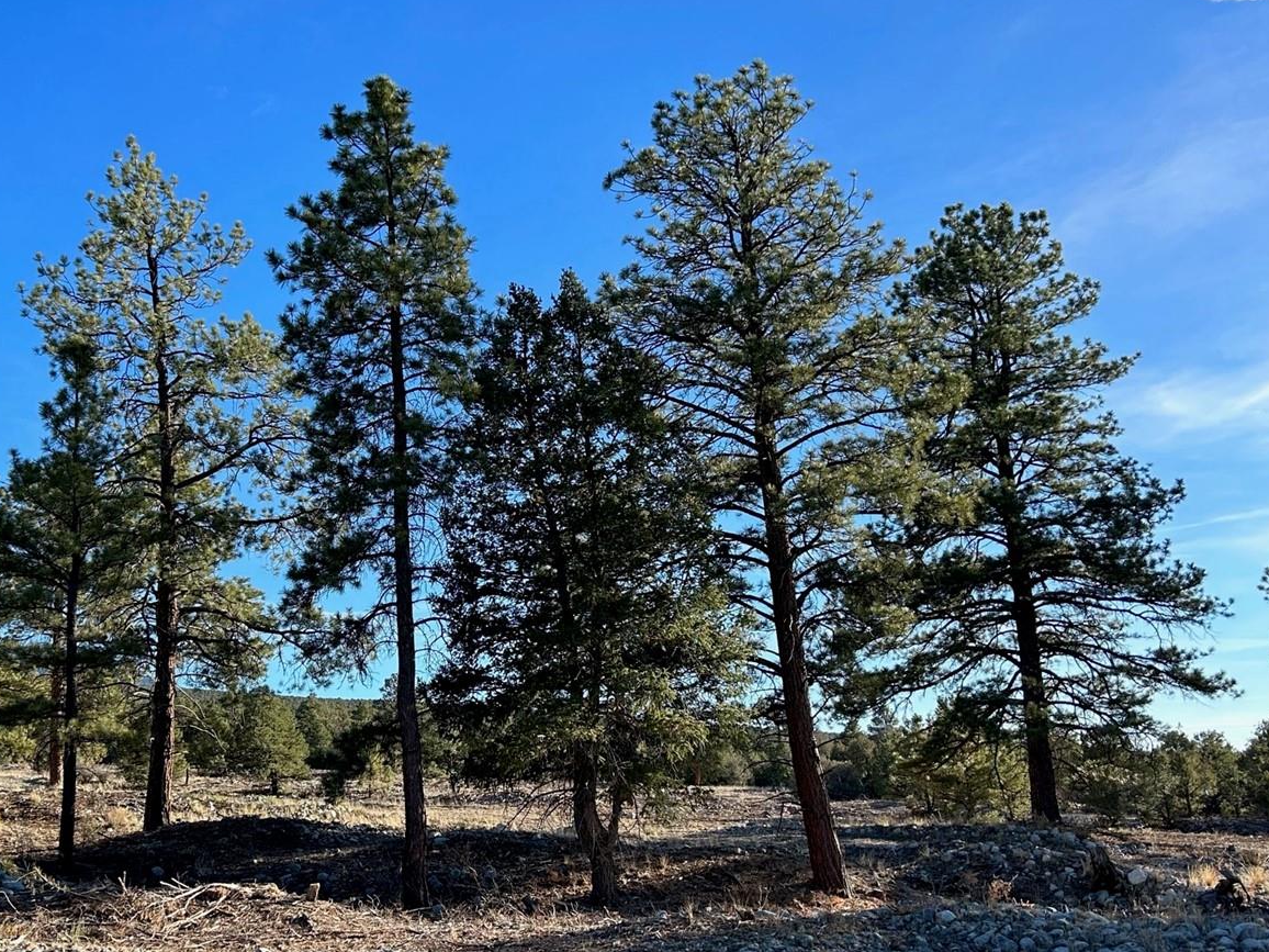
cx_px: 459
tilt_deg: +12.2
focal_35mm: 36
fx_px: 1320
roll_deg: +2.2
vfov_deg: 39.6
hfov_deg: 50.7
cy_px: 523
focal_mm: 5.7
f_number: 1.5
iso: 50
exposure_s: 1/1468
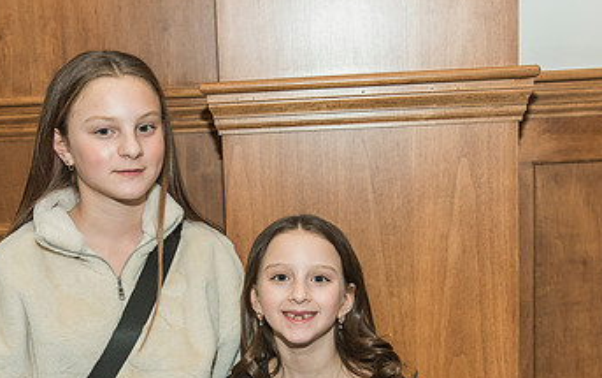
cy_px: 291
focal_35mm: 62
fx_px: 1018
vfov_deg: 20.8
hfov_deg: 32.8
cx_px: 233
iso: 1250
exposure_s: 1/100
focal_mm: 36
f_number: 4
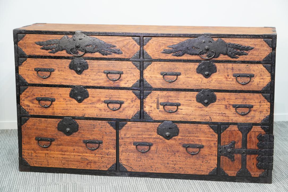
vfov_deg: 16.5
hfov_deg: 24.5
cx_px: 144
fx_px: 664
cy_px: 96
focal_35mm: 83
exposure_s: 1/30
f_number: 7.1
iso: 2500
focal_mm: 83
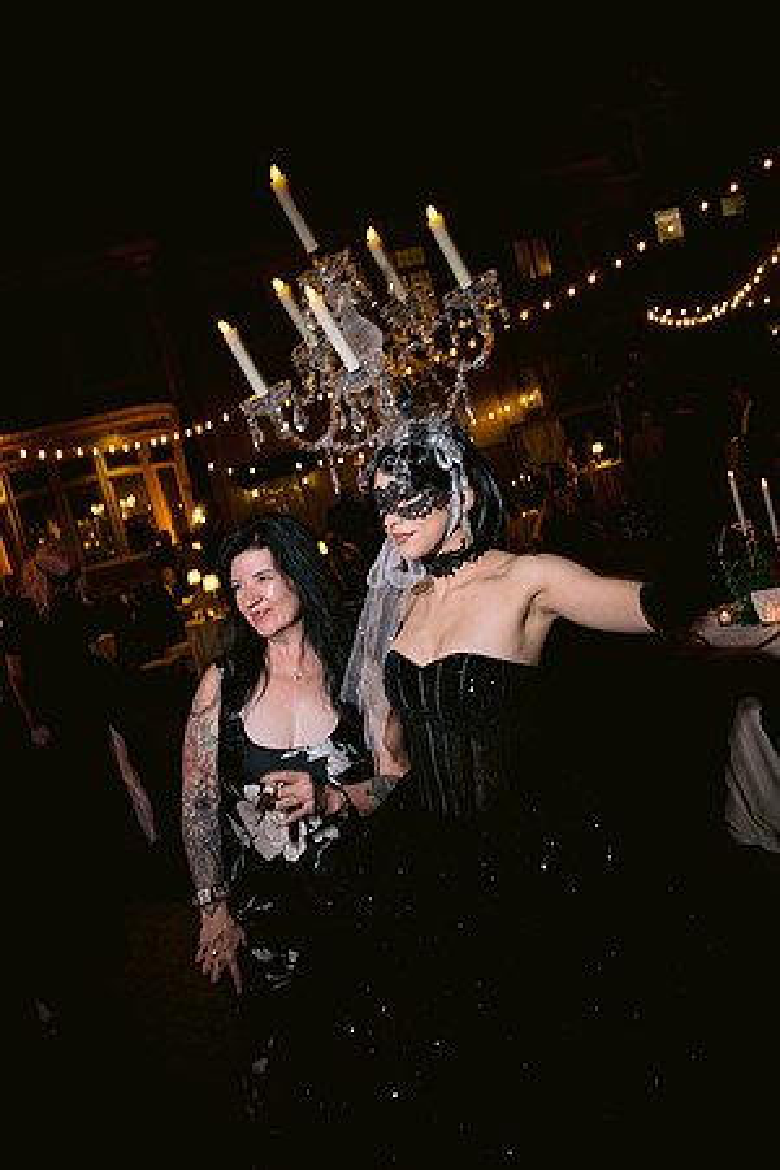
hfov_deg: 46.4
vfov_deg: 65.5
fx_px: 910
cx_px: 390
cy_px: 585
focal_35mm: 28
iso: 800
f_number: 6.3
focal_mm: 28
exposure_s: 1/25
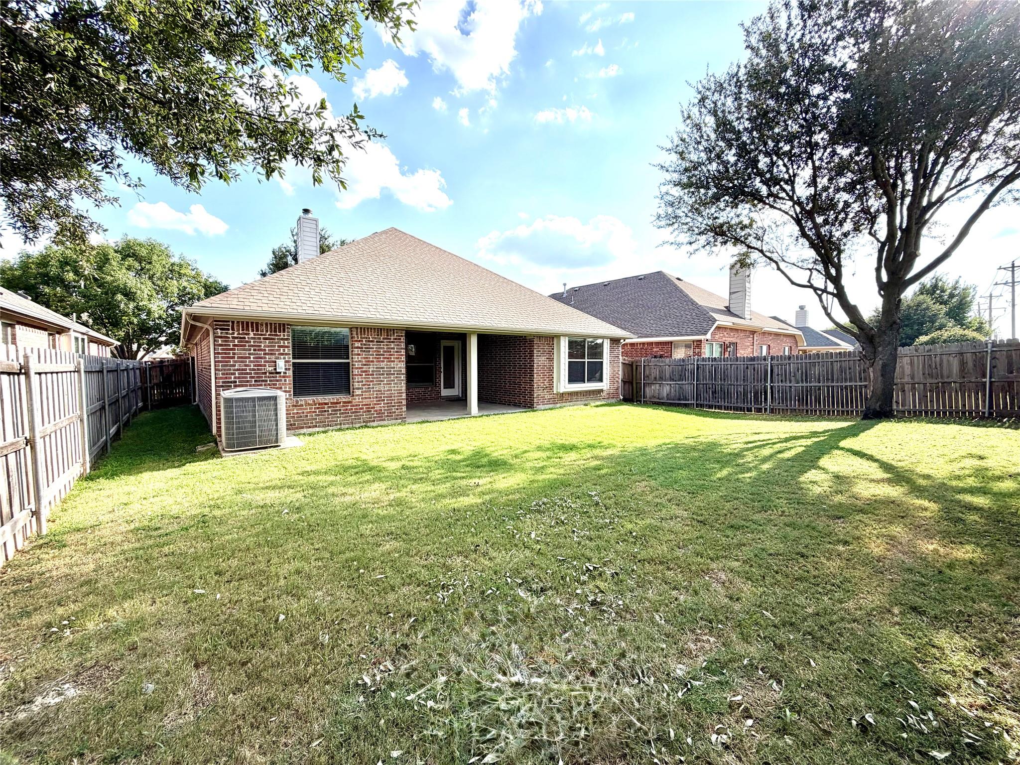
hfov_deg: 102.1
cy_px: 382
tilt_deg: -3.4
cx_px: 510
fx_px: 413
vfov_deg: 85.7
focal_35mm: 14
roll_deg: +0.7
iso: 25
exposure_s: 1/770
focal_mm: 2.22
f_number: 2.2
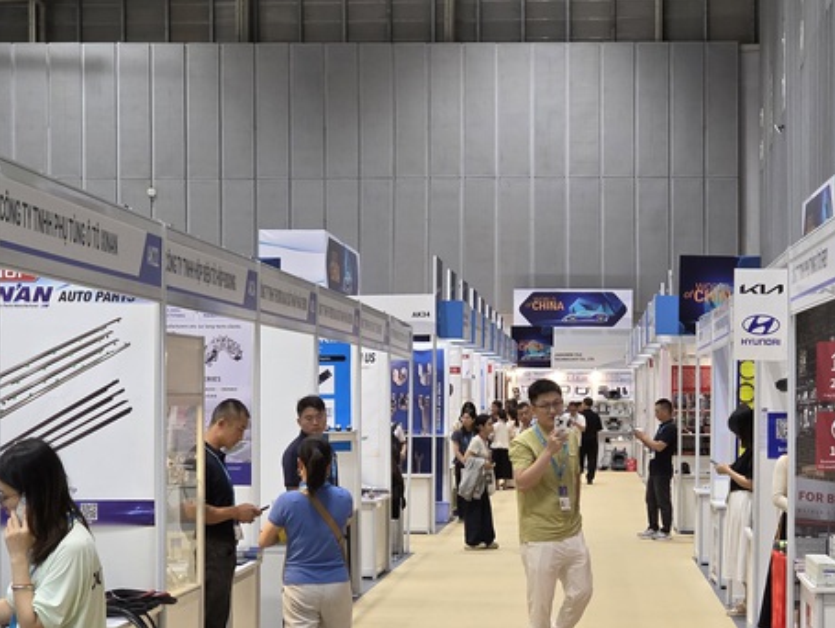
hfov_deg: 19.6
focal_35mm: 100
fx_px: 2414
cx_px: 514
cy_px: 394
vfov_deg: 14.8
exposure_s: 1/100
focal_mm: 7.9
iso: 250
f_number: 2.4
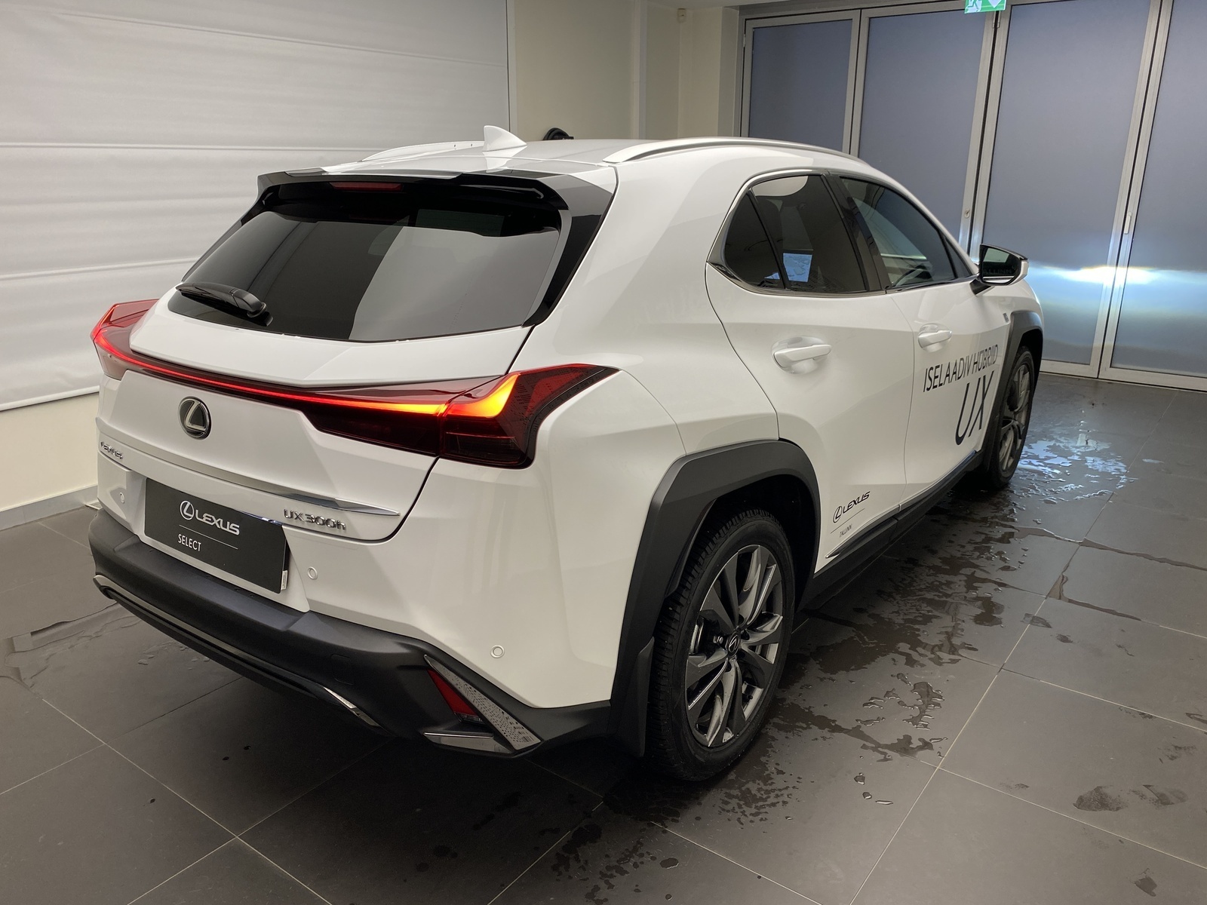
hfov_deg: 67.3
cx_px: 604
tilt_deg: -18.1
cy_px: 452
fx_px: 907
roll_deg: +0.7
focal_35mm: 26
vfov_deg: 53.1
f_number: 1.8
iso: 80
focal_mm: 4.25
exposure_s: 1/100
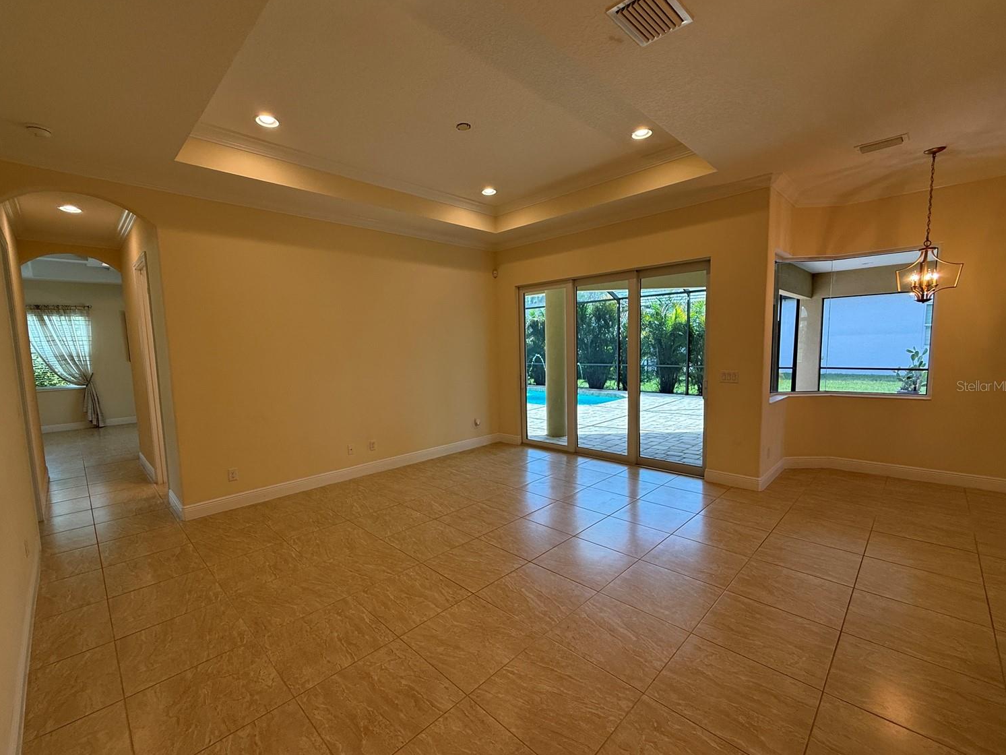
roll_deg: +1.5
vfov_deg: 81.7
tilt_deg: -4.7
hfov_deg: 98.1
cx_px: 481
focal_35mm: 15
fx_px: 436
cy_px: 386
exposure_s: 1/120
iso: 100
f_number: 2.2
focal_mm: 2.22
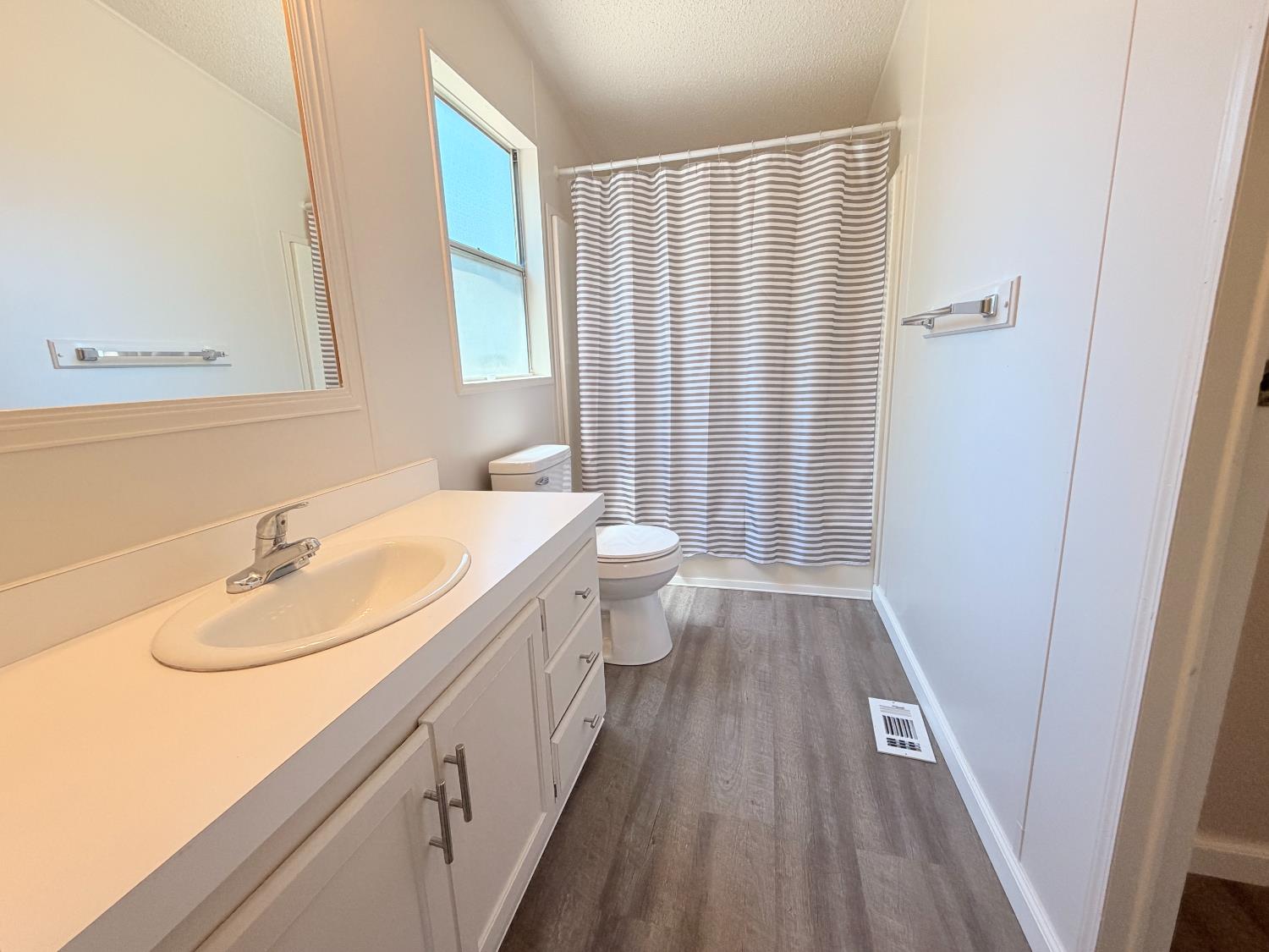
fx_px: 513
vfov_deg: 85.7
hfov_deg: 102.1
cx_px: 634
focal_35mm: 14
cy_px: 476
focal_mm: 2.22
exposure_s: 1/120
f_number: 2.2
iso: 200
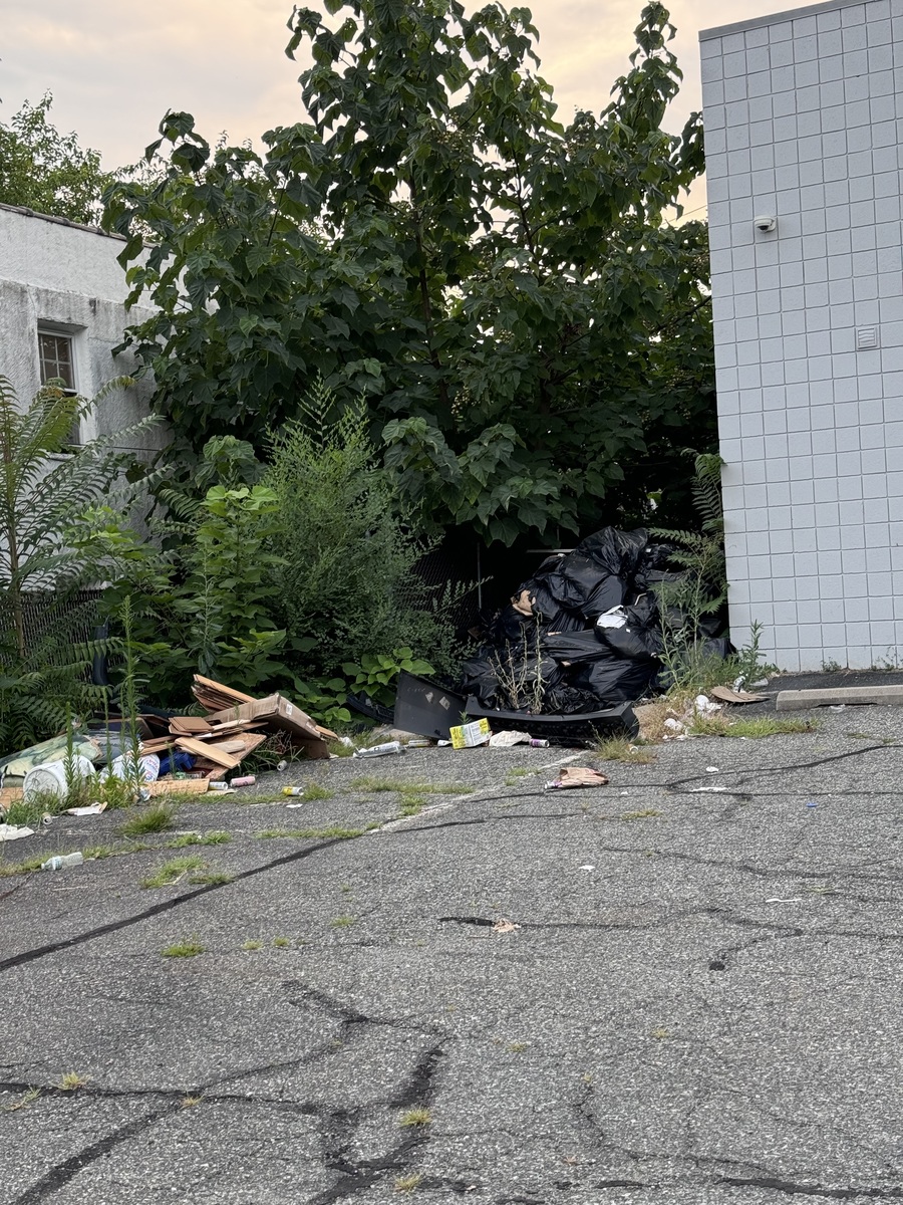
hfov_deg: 30.3
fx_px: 1670
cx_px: 452
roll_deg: +3.4
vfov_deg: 39.7
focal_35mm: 48
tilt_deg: -1.4
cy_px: 602
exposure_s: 1/132
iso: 100
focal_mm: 6.76
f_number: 1.78
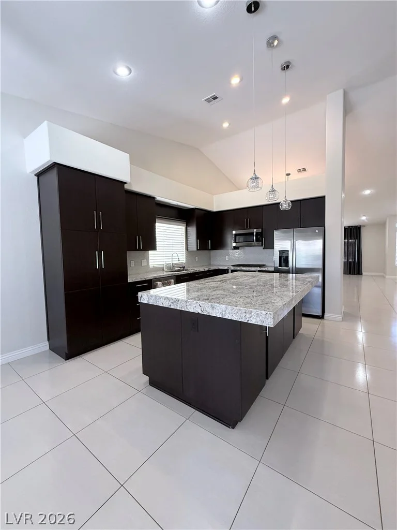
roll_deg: +0.7
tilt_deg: -0.6
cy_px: 265
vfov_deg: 102.1
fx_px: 214
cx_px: 198
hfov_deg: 85.7
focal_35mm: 14
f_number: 2.2
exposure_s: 1/120
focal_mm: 2.22
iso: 320
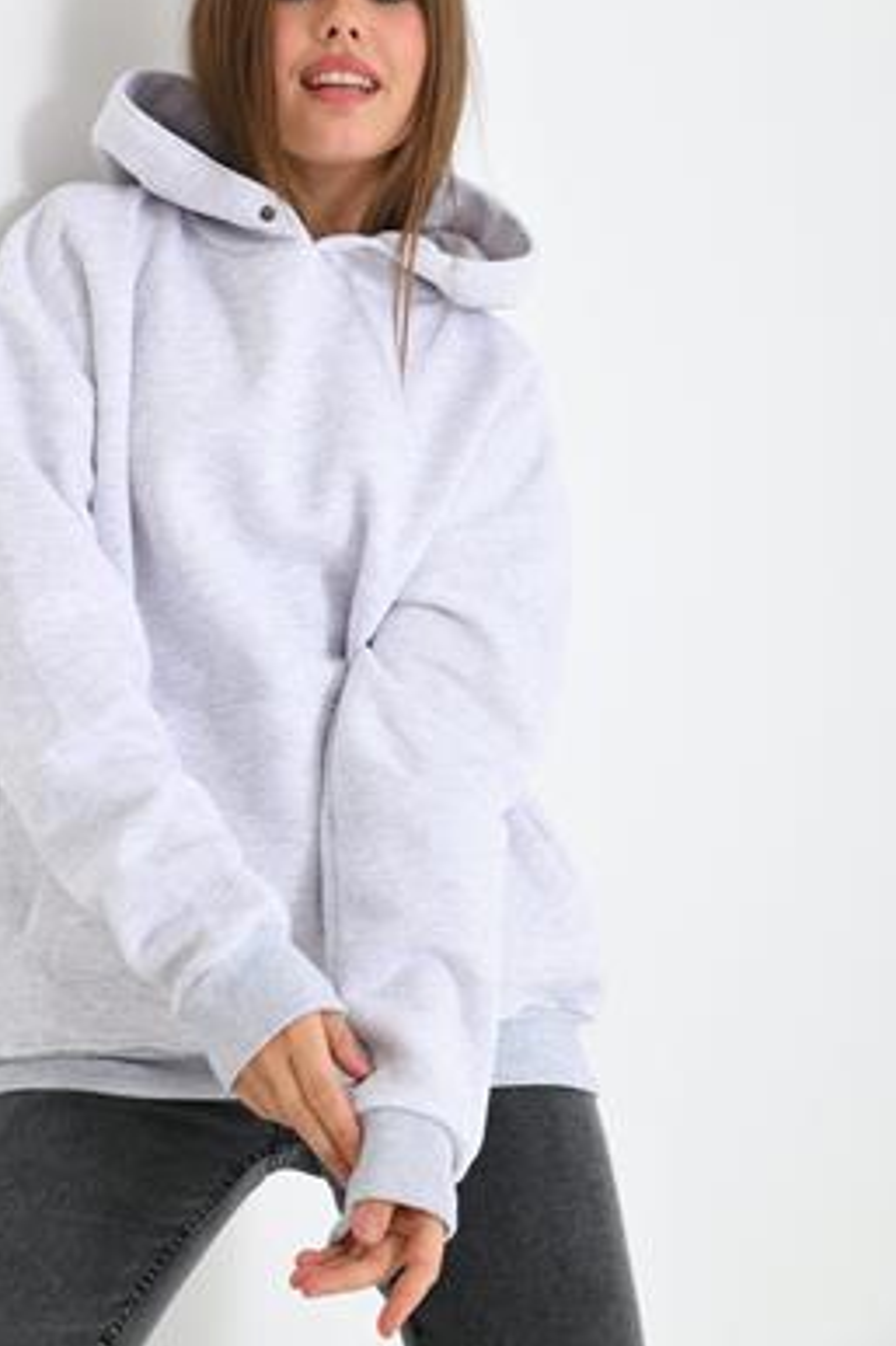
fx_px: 2615
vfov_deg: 28.8
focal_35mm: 70
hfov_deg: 19.4
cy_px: 600
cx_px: 397
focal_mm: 60
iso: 100
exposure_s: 1/125
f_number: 5.6
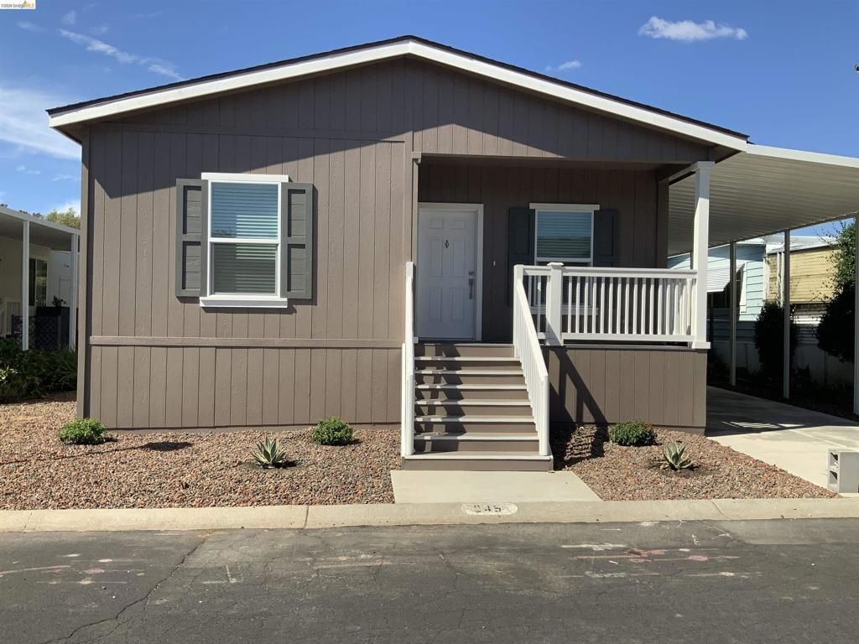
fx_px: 720
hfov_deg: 61.7
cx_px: 430
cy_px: 322
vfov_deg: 48.2
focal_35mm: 29
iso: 16
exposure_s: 1/1912
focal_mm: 3
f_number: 1.8
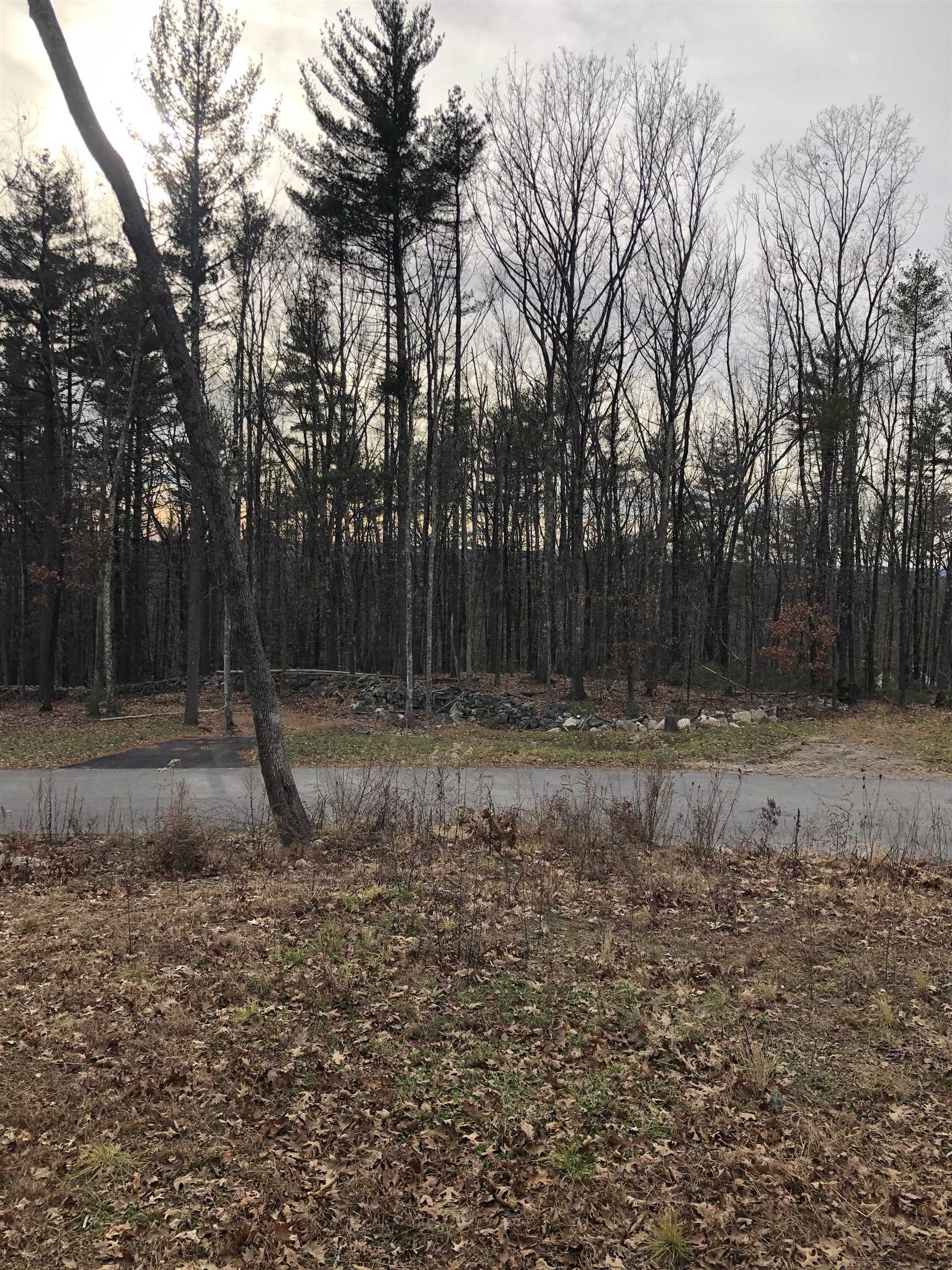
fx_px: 1027
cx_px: 476
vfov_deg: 63.4
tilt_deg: -2.1
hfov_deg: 49.7
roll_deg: -2.4
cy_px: 635
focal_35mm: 28
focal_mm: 3.99
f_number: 1.8
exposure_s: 1/1116
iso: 20
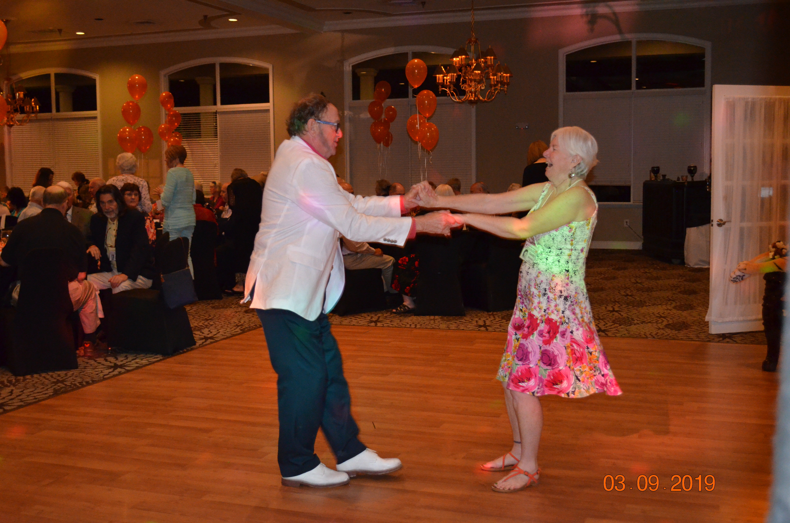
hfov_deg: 46.5
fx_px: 920
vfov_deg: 31.8
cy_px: 262
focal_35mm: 42
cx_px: 395
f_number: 4.5
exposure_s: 1/60
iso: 3200
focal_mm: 28
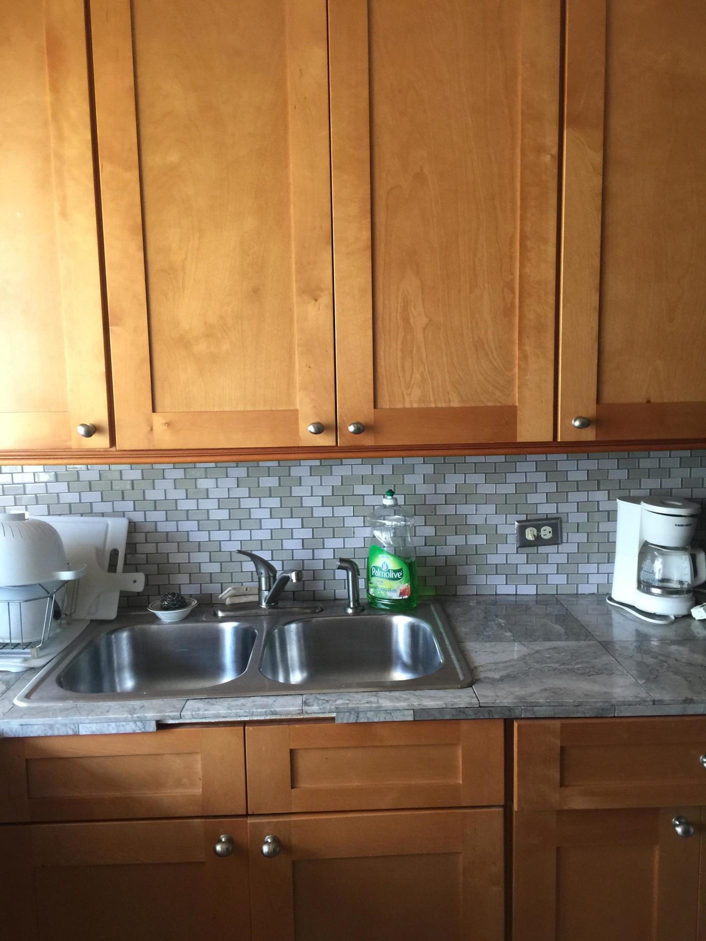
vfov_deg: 61.7
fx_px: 789
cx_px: 353
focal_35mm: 29
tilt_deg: -6.7
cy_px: 470
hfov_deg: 48.2
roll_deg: +1.4
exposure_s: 1/15
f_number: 2.2
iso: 64
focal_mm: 4.15
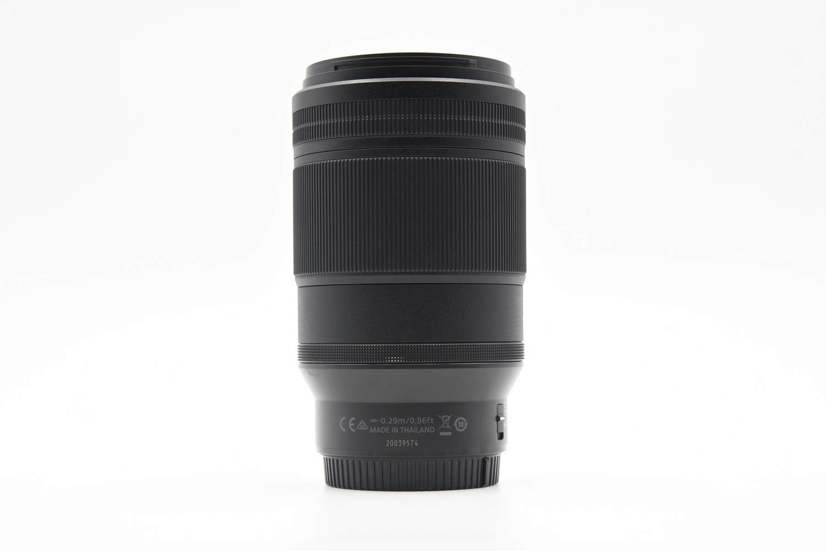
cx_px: 413
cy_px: 276
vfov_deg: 17.5
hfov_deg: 26.0
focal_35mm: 78
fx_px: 1790
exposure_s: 1/100
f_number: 9
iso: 1000
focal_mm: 52
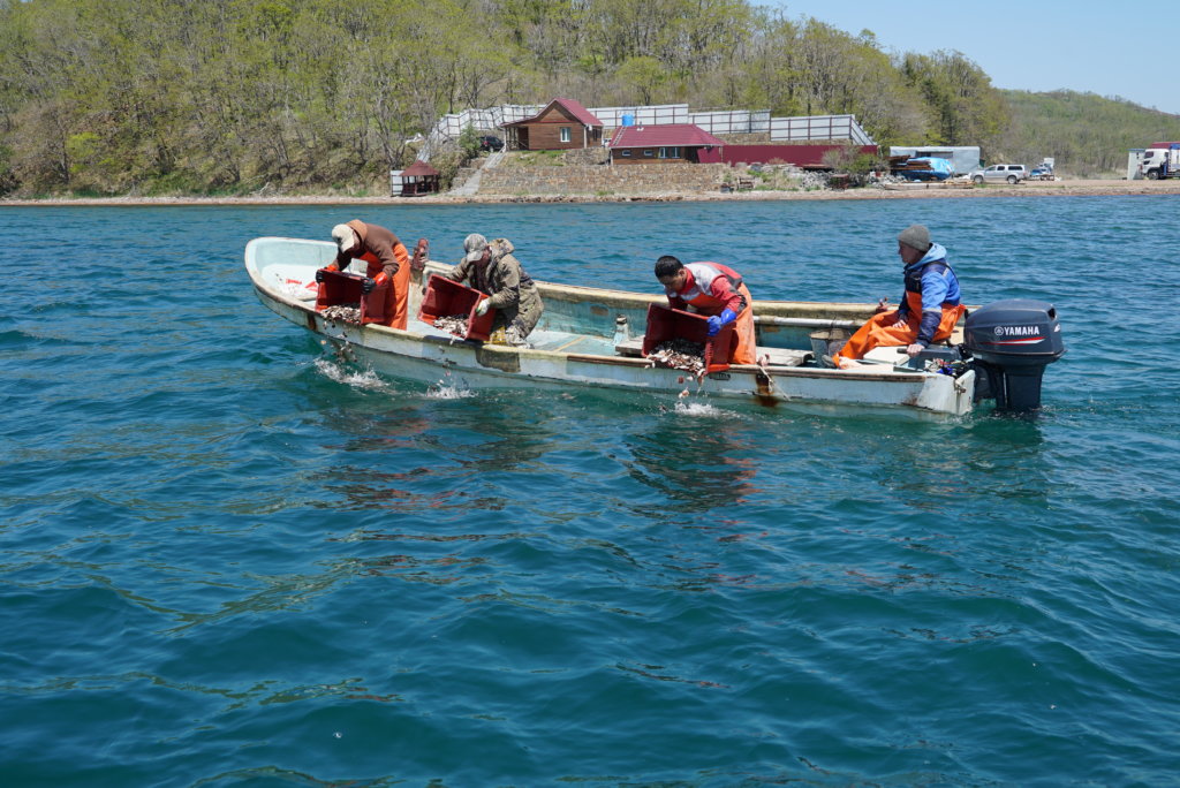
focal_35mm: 38
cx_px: 590
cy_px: 394
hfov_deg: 50.7
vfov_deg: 35.1
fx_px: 1246
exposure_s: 1/250
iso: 100
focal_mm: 38
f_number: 8
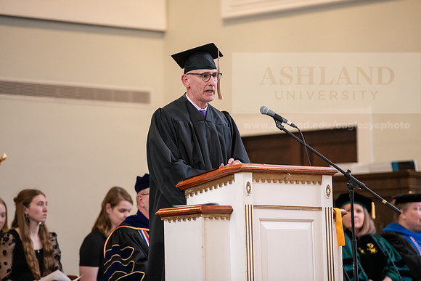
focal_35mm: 190
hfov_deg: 10.8
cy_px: 140
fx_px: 2222
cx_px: 210
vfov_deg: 7.2
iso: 2000
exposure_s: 1/200
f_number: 3.2
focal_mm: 190
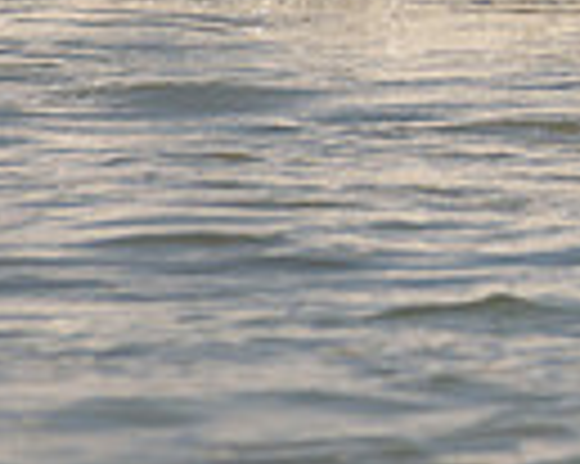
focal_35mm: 2587
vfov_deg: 0.6
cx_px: 1514
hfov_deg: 0.7
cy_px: -583
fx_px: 44374
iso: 100
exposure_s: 1/2000
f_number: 5.6
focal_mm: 500
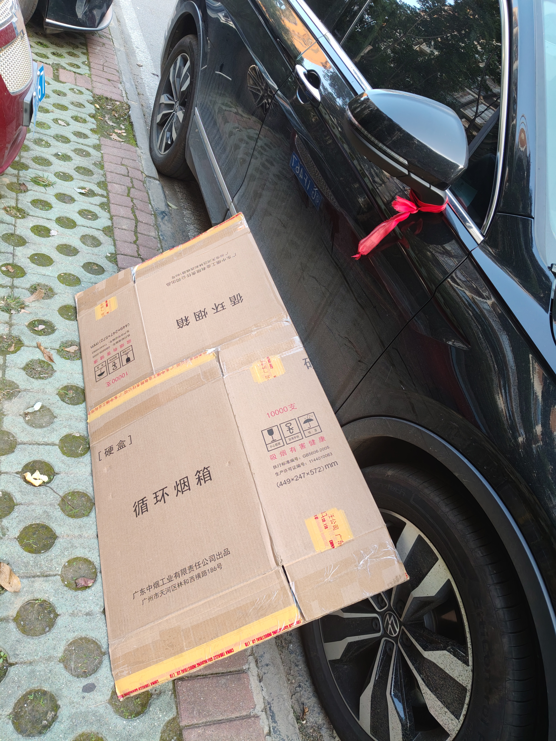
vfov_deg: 67.3
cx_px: 278
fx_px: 557
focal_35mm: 26
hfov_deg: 53.1
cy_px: 370
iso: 287
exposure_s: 1/100
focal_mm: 4.84
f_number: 1.88
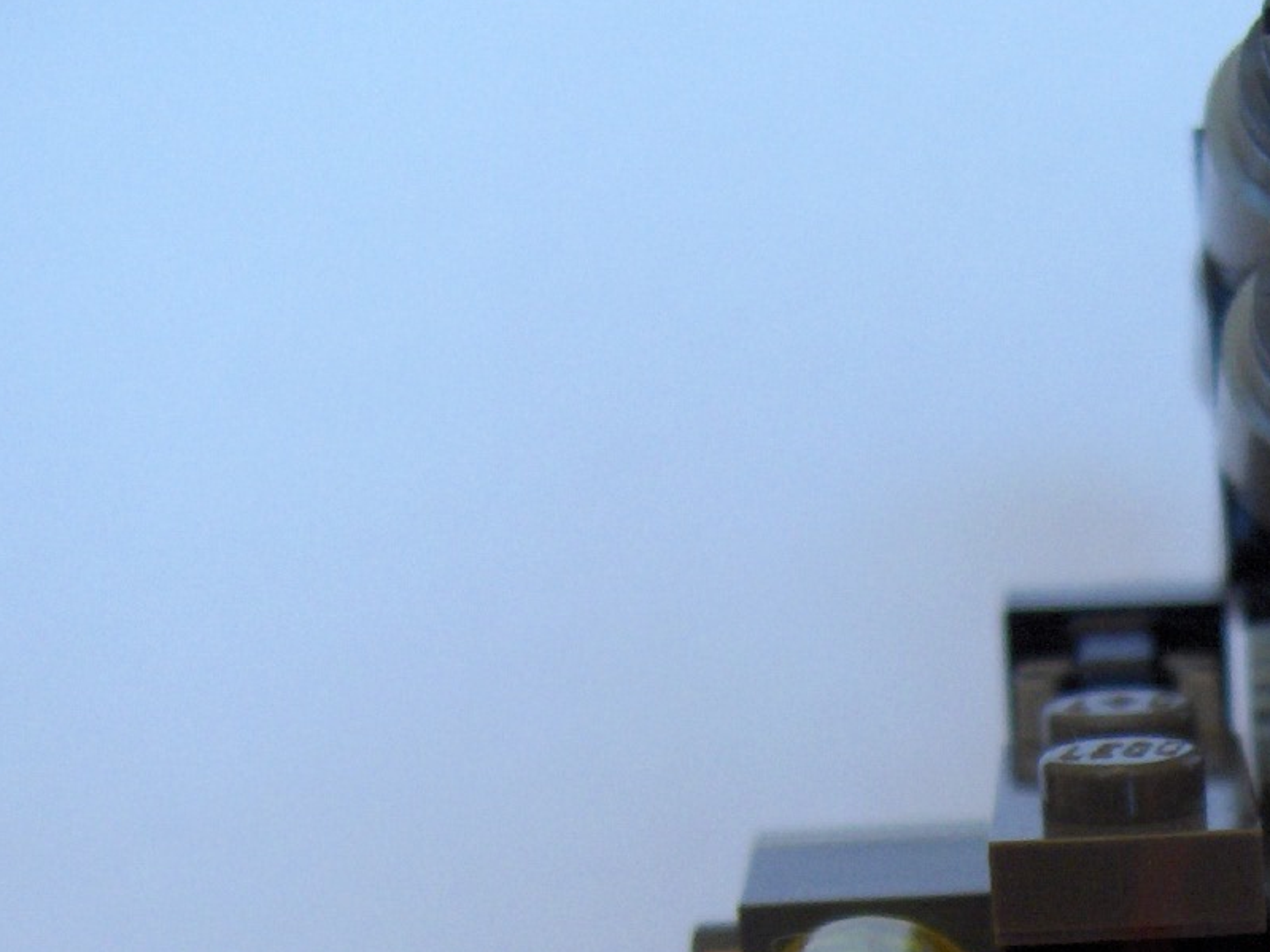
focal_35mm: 100
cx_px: 1520
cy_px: 1098
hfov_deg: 18.6
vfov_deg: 14.4
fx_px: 3668
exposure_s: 1/69.7
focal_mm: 8
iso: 200
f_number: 2.8
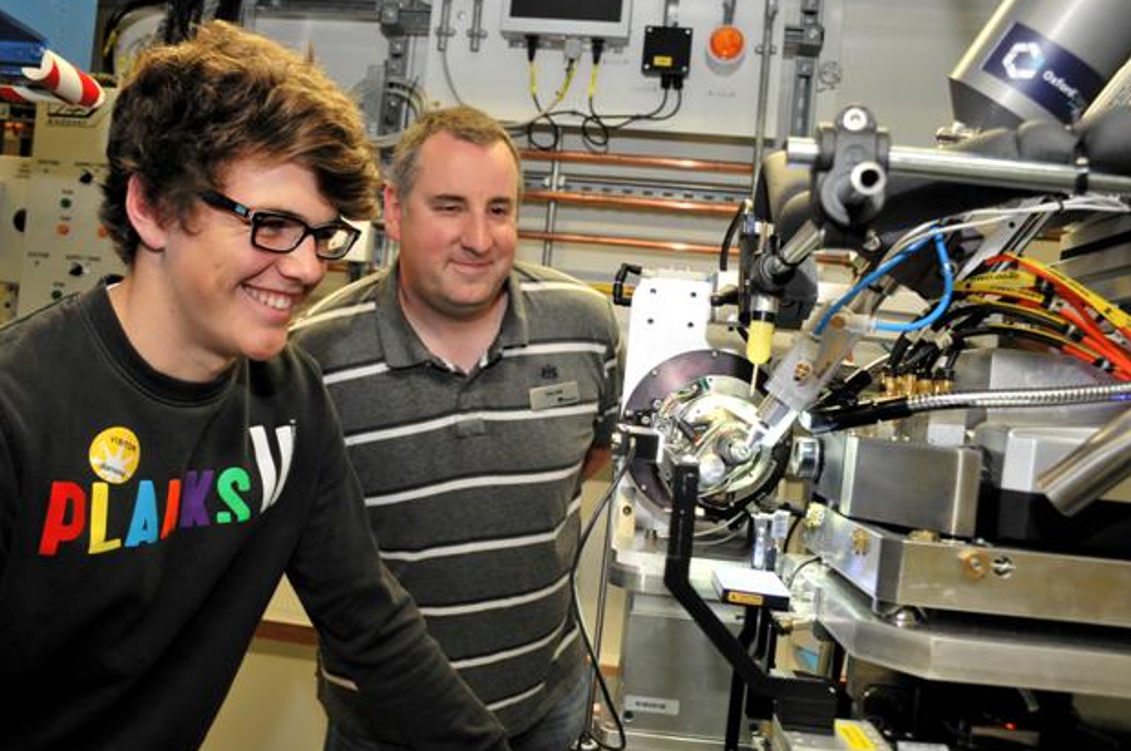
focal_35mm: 31
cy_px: 372
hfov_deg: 60.3
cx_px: 548
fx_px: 973
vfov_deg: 42.2
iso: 400
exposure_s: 1/30
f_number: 5.6
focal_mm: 20
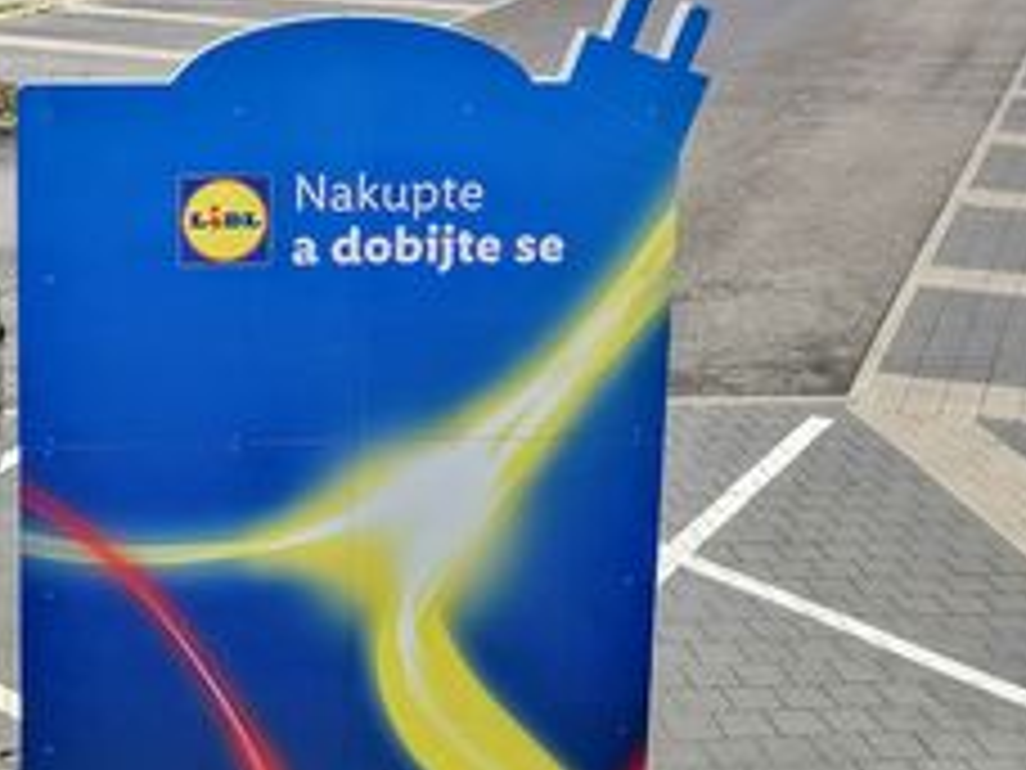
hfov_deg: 26.4
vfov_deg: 19.9
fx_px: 2164
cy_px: 140
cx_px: 288
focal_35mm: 73
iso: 50
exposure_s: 1/939
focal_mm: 5.3
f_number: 1.8
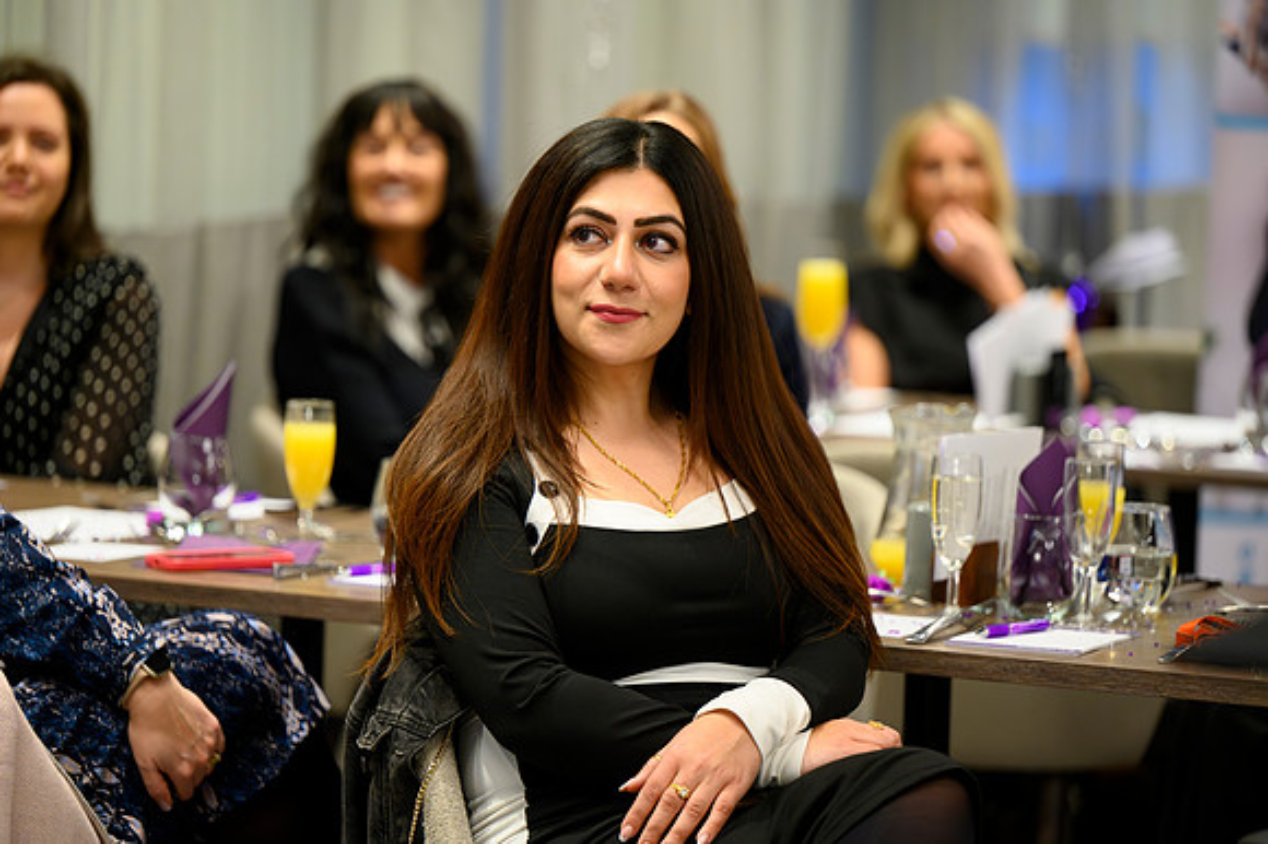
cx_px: 634
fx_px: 5280
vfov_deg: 9.1
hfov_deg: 13.7
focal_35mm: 150
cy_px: 422
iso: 3200
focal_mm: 150
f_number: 2.8
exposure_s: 1/200
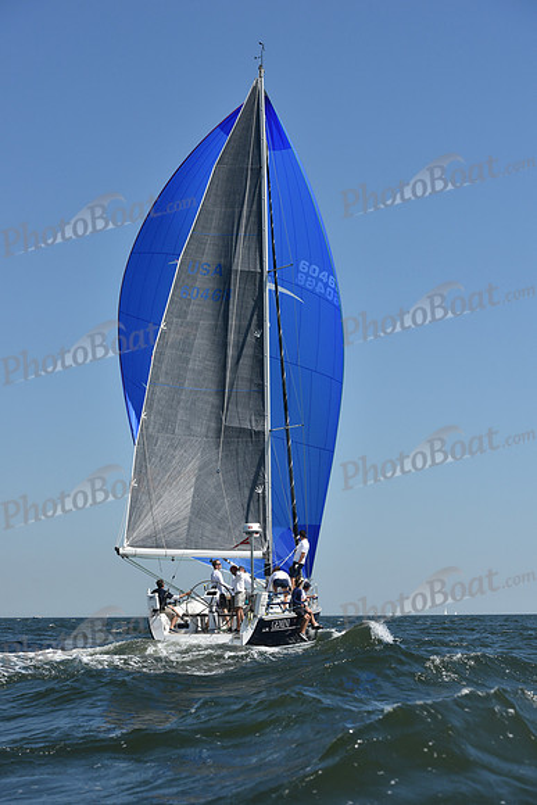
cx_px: 268
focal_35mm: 70
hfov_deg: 19.5
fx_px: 1565
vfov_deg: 28.8
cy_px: 402
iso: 250
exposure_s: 1/1250
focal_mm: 70
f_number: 9
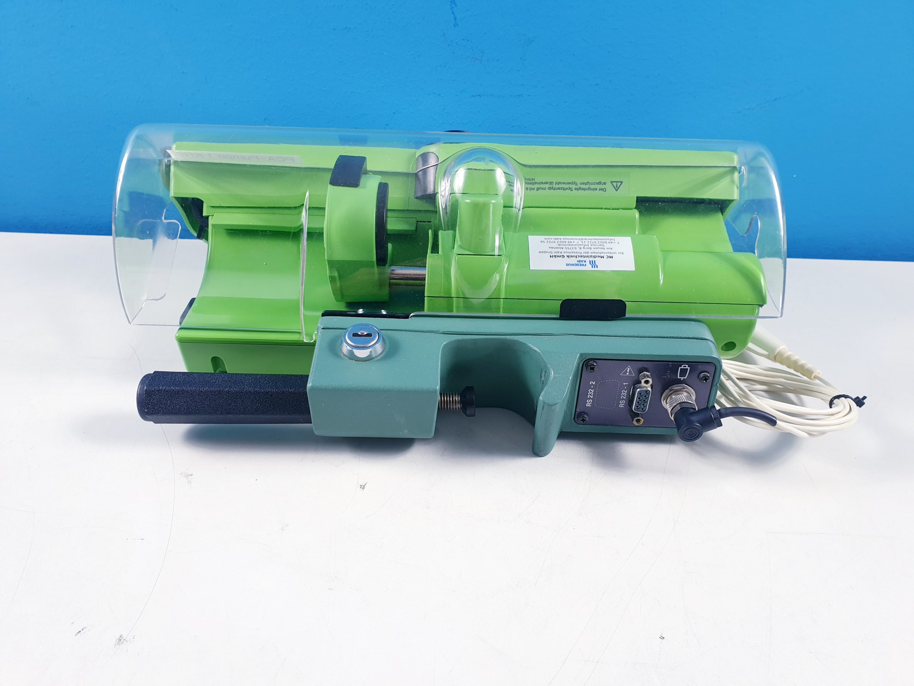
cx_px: 457
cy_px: 343
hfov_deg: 67.3
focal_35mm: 26
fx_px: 687
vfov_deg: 53.1
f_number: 2.4
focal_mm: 4.3
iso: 64
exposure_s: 1/50
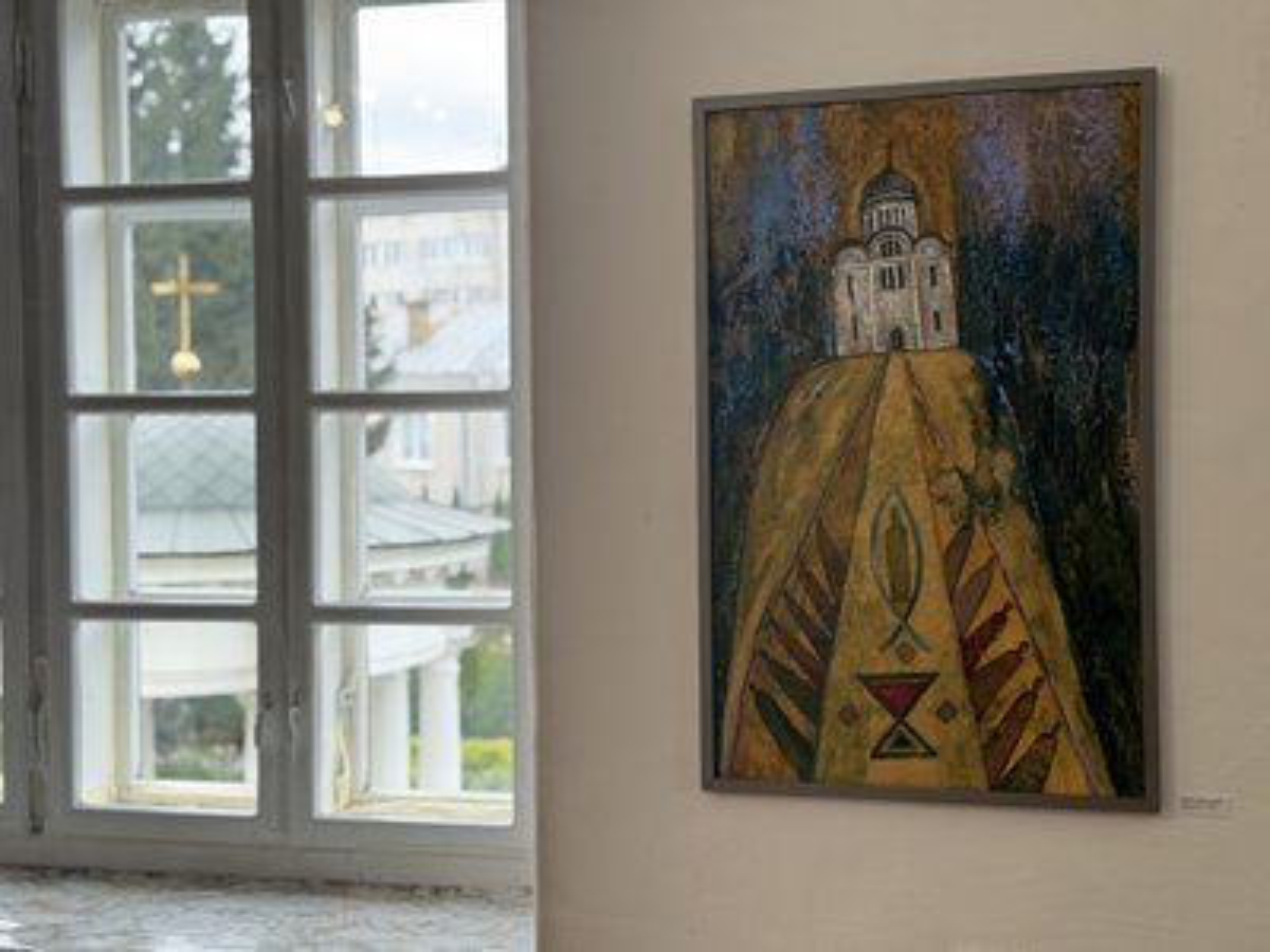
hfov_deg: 39.7
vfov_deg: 30.3
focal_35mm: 48
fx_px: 1761
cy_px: 476
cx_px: 635
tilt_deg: -1.6
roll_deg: +0.8
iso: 64
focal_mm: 6.76
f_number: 1.78
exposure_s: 1/121
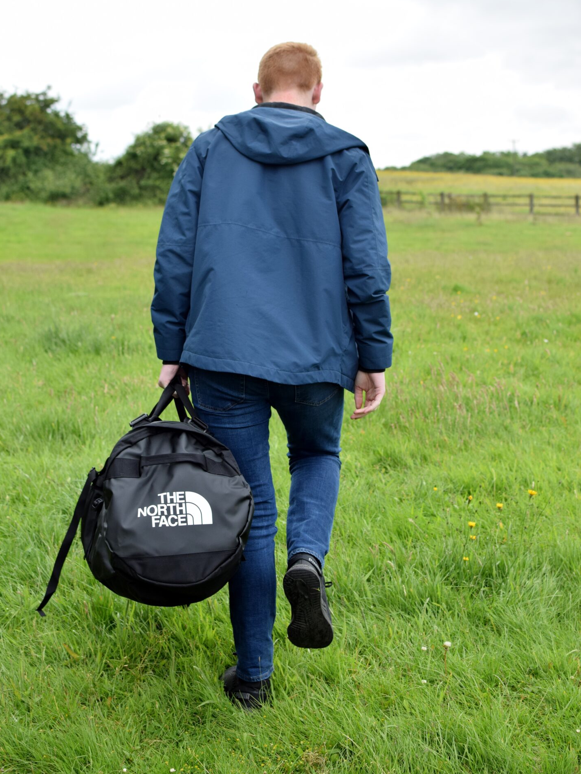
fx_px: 1288
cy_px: 346
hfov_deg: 25.4
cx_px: 293
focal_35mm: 58
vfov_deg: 33.5
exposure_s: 1/1000
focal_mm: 35
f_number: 4.5
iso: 400
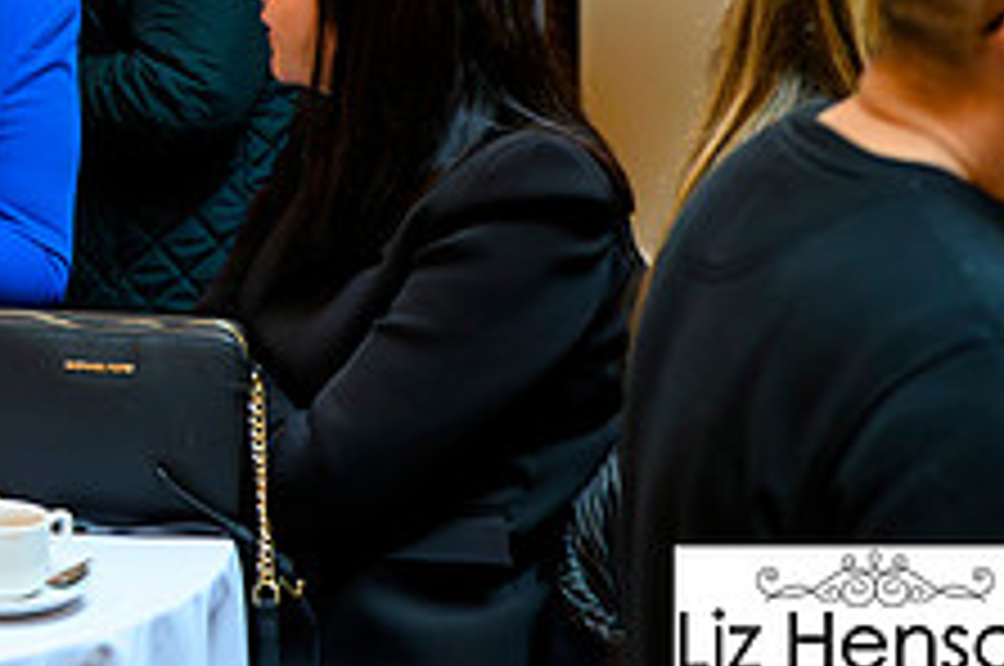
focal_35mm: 198
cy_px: -54
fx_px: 5514
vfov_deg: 6.9
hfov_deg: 10.2
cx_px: -212
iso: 8000
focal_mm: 75
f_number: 4
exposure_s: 1/160
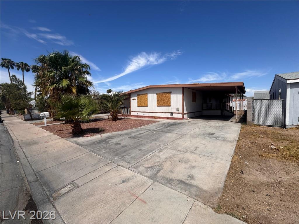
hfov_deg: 102.1
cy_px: 112
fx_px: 121
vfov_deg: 85.7
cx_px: 150
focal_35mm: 14
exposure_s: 1/2985
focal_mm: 2.22
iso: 50
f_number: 2.2
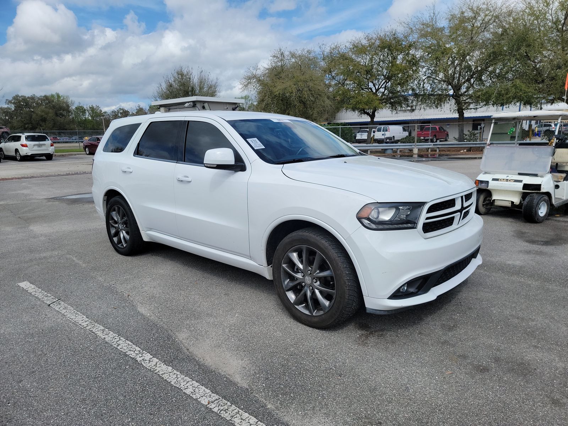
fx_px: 394
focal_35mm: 24
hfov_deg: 71.6
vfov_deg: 56.8
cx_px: 284
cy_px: 213
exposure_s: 1/1269
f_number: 1.8
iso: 50
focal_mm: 6.7
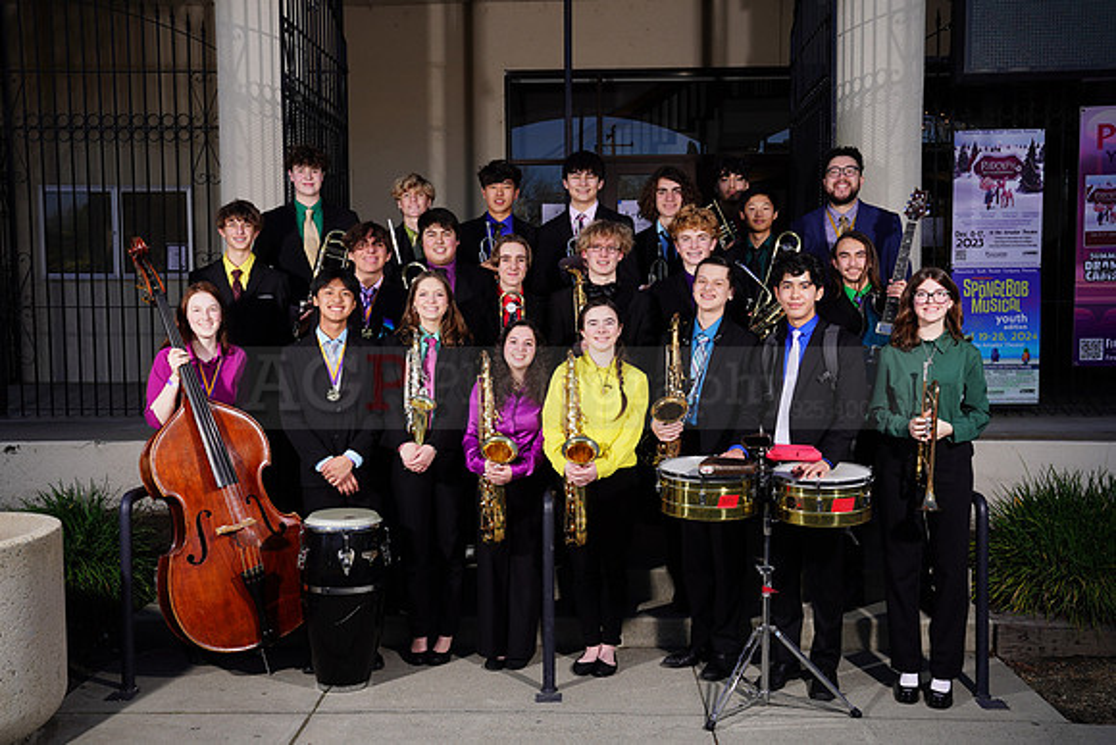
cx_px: 558
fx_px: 1147
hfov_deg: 51.9
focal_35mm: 37
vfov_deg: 36.0
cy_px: 372
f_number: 8
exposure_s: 1/250
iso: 100
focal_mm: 37
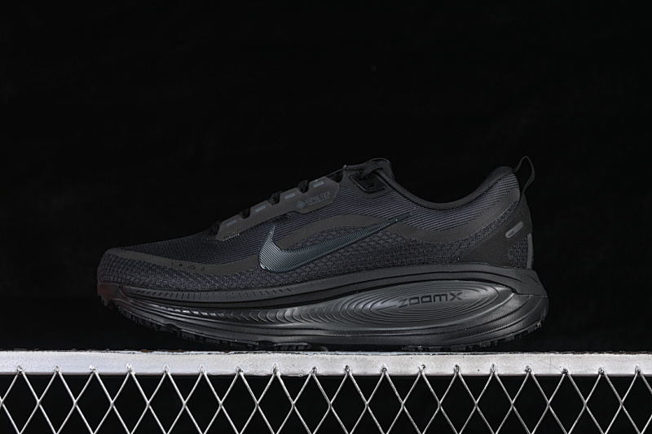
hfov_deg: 27.0
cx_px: 326
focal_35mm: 75
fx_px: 1358
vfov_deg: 18.2
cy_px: 217
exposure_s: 1/60
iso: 160
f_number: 6.3
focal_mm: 50
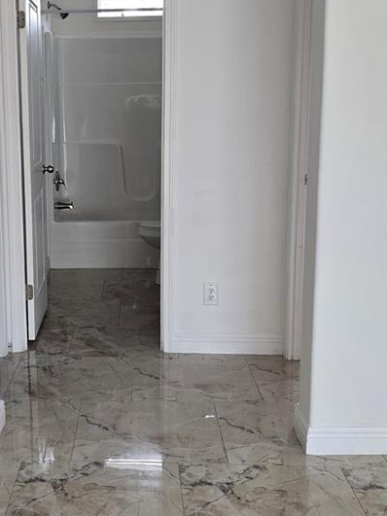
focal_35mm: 52
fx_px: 775
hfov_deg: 27.6
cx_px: 94
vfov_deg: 36.8
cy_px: 246
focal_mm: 6.3
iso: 100
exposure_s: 1/120
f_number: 1.7
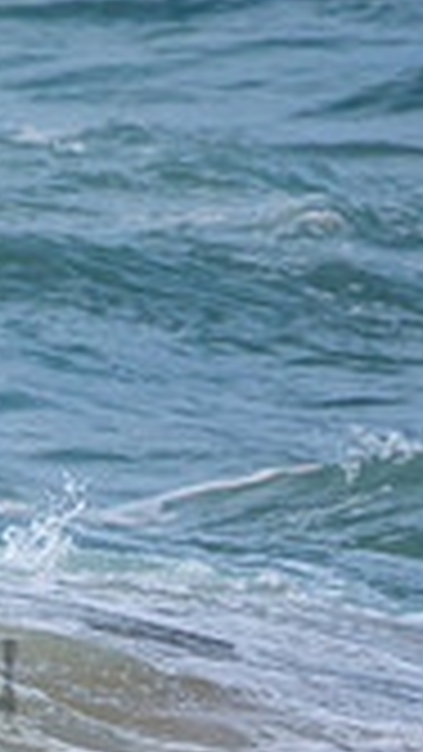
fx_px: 54269
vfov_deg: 0.8
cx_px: -459
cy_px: 615
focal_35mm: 2723
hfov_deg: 0.4
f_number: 5.6
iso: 200
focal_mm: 500
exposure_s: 1/1250
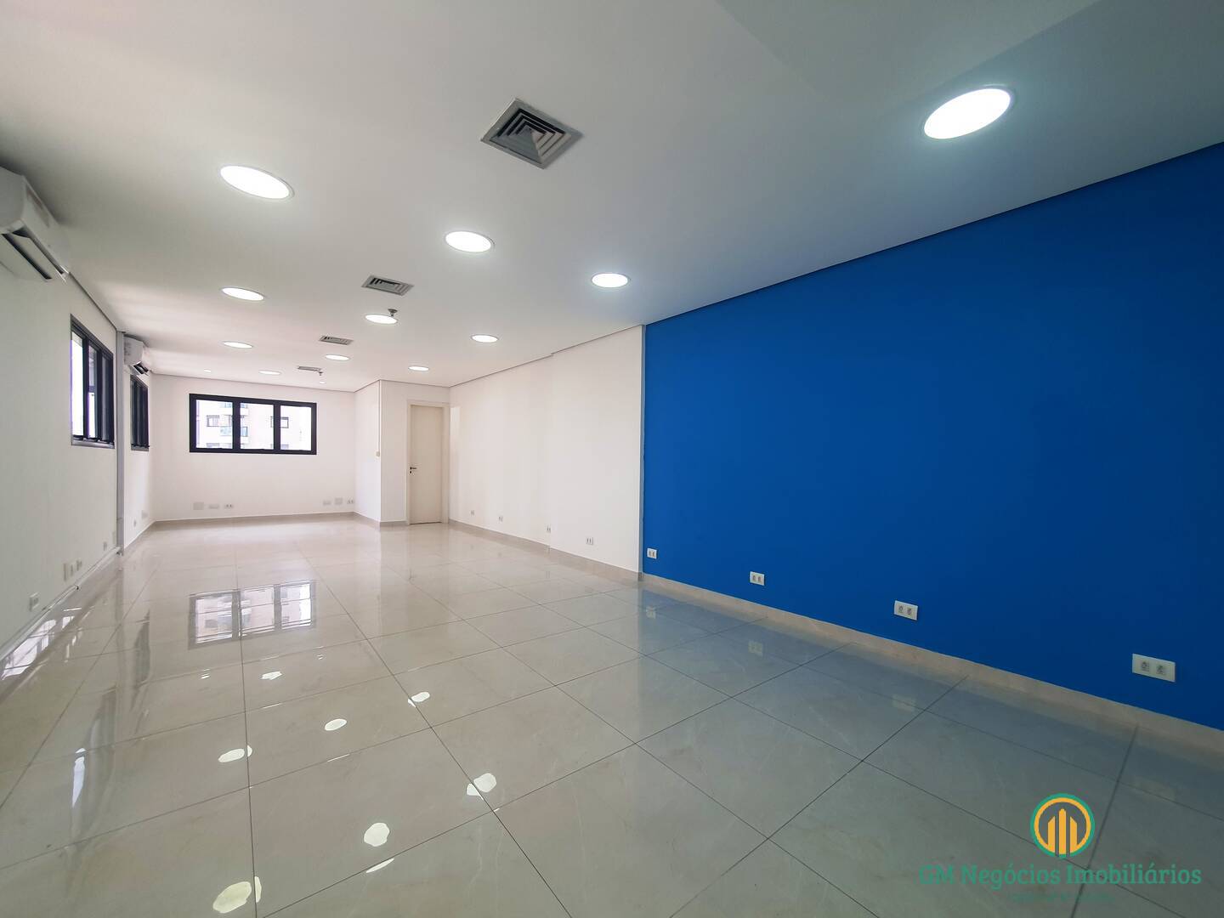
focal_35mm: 13
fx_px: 460
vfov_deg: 89.9
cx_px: 612
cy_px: 459
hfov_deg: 106.2
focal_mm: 1.8
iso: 50
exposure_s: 1/60
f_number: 2.2
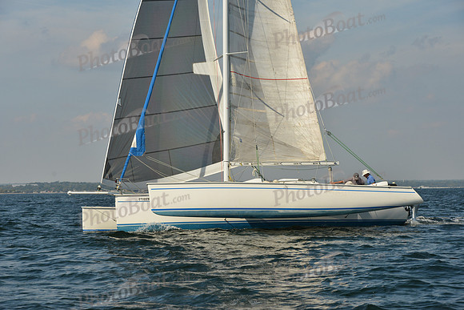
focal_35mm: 95
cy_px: 155
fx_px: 1225
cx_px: 232
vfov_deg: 14.4
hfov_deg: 21.5
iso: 500
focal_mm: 95
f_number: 9
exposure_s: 1/1000
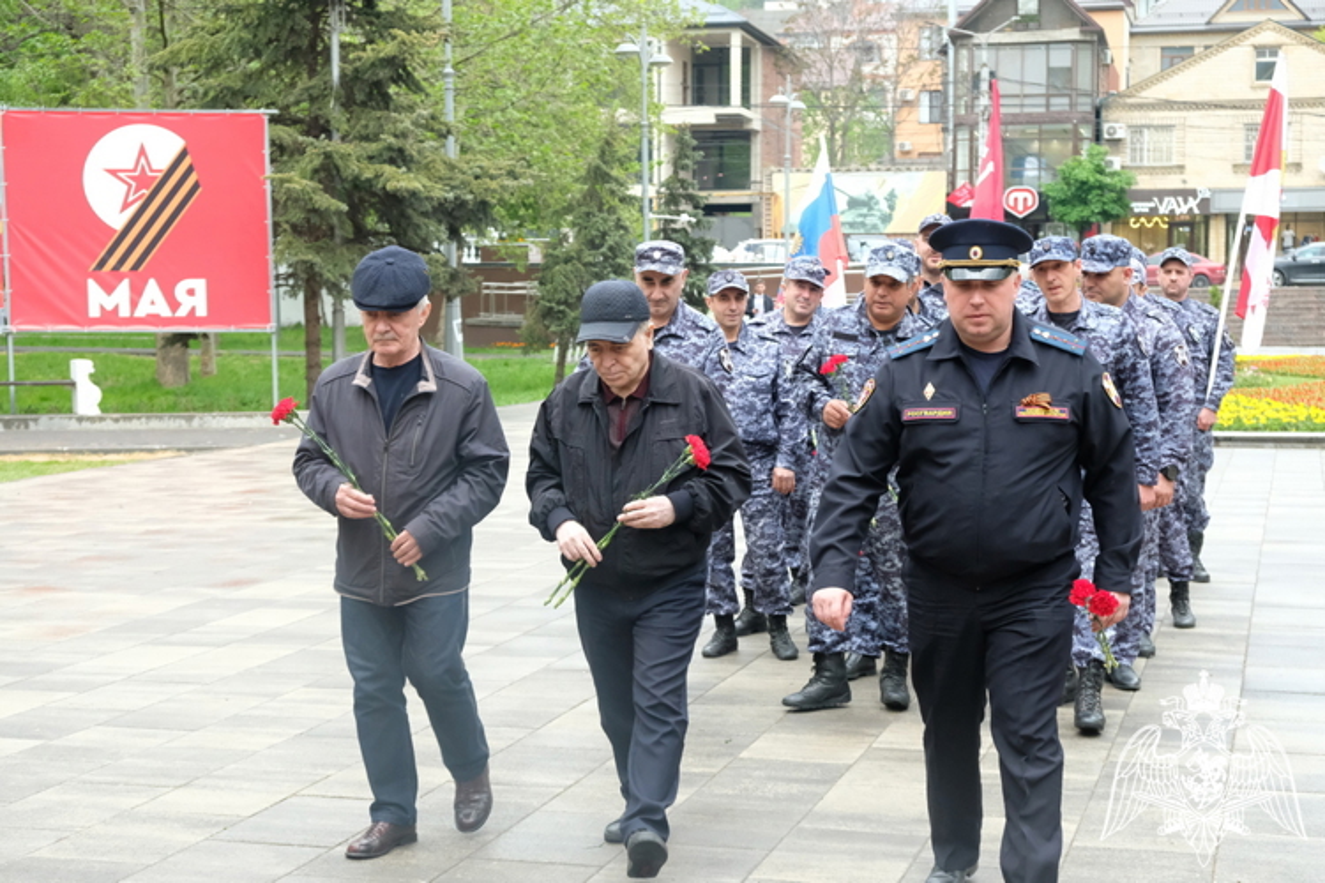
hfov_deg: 32.9
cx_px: 662
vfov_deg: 22.3
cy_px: 442
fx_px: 2245
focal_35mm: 61
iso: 4000
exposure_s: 1/640
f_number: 5.6
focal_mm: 40.7
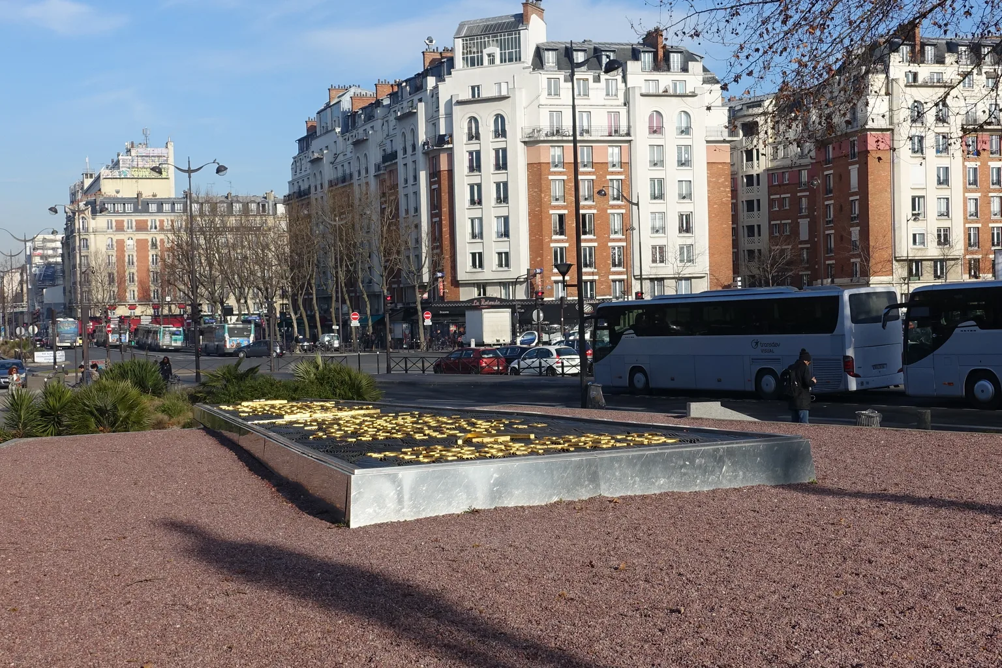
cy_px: 334
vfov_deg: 42.3
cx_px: 501
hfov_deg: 60.3
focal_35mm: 31
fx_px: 863
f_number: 5.6
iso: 125
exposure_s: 1/640
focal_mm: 11.22
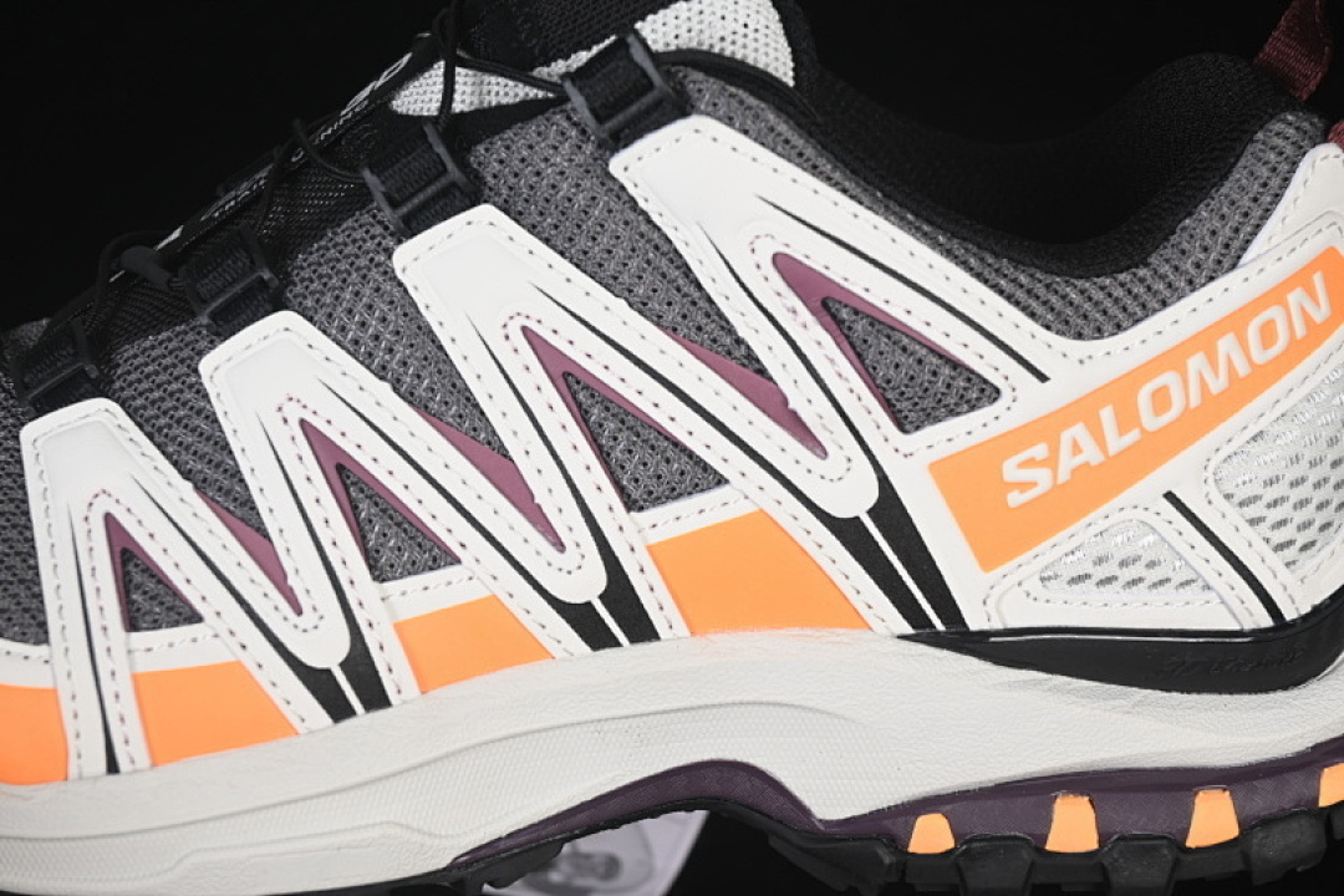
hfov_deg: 27.0
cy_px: 448
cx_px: 672
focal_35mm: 75
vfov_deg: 18.2
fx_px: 2800
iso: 160
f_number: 7.1
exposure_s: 1/80
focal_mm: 50
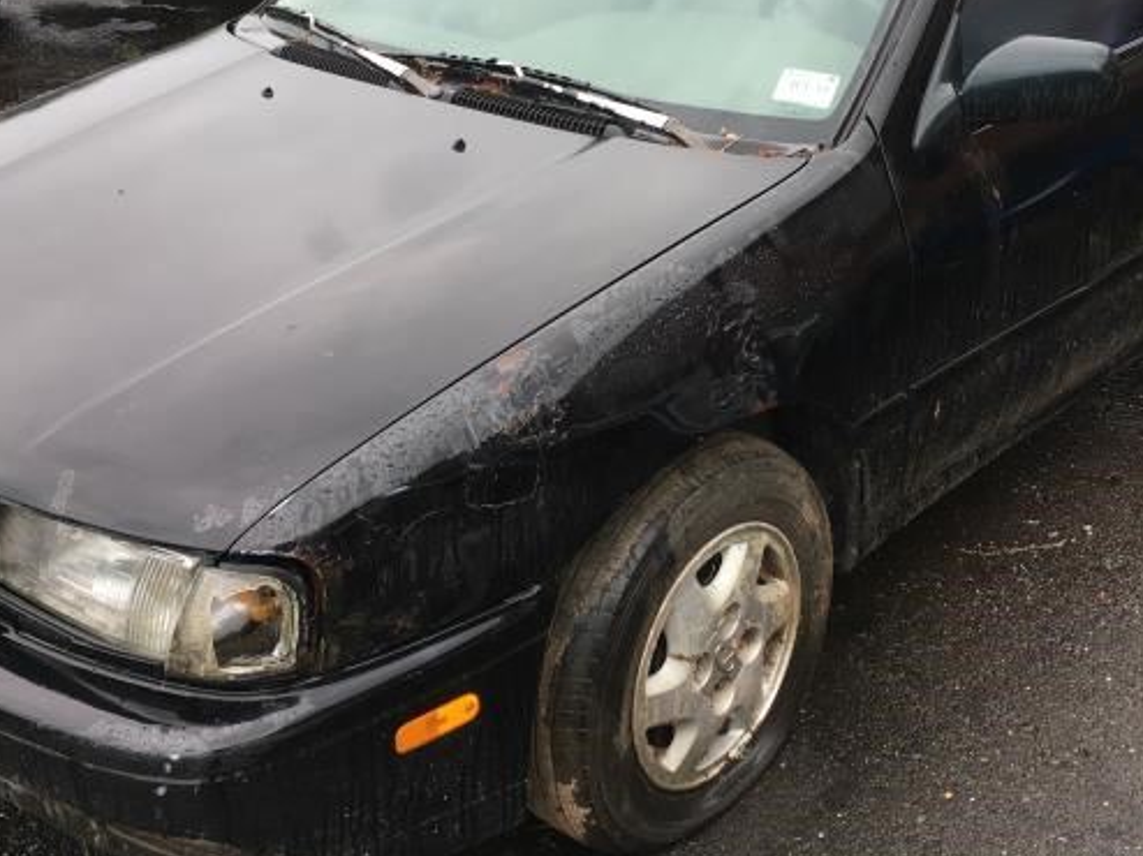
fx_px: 1551
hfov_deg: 40.3
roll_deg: -3.2
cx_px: 685
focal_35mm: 47
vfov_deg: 30.8
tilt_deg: -22.1
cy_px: 347
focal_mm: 4.15
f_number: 2.2
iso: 25
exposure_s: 1/124
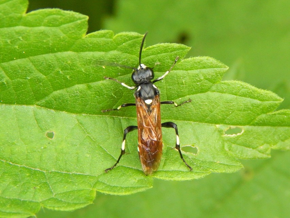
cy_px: 109
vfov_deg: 11.3
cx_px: 145
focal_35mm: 131
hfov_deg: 15.1
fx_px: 1098
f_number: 4.8
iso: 400
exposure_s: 1/160
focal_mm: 23.4
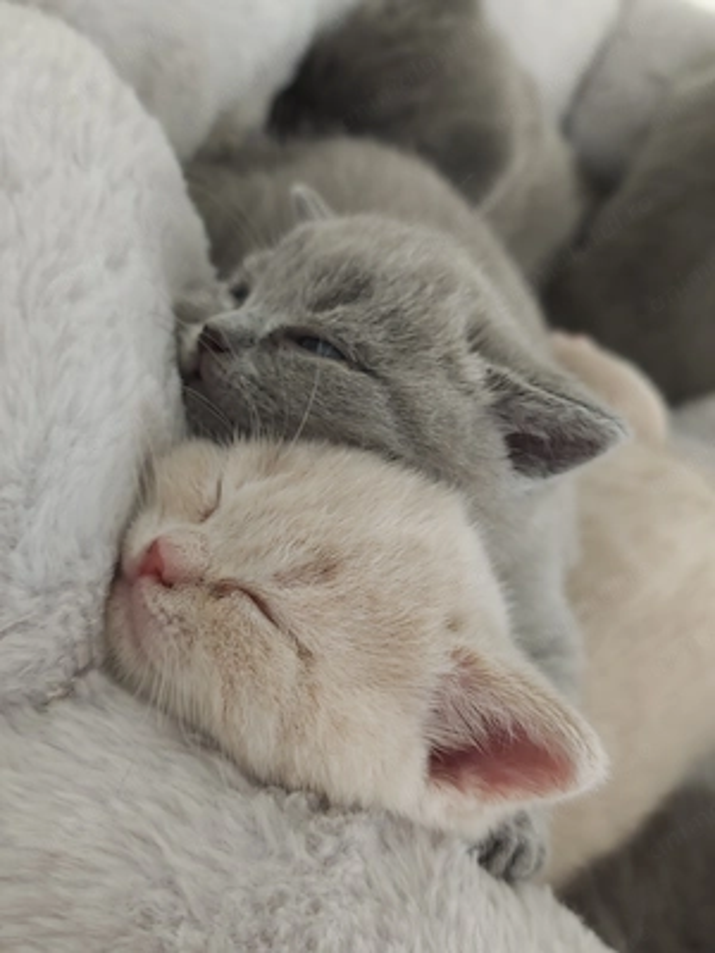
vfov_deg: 52.6
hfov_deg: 40.7
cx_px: 358
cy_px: 476
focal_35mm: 35
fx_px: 964
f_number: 1.7
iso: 2500
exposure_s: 1/25
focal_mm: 6.04
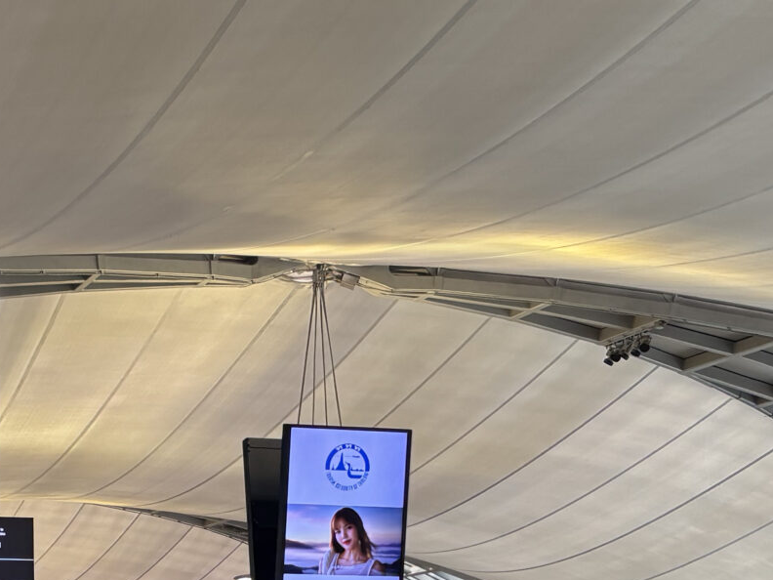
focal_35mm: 84
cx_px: 142
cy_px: 570
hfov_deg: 22.9
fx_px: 1876
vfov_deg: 17.2
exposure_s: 1/80
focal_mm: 5.96
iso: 80
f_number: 1.6
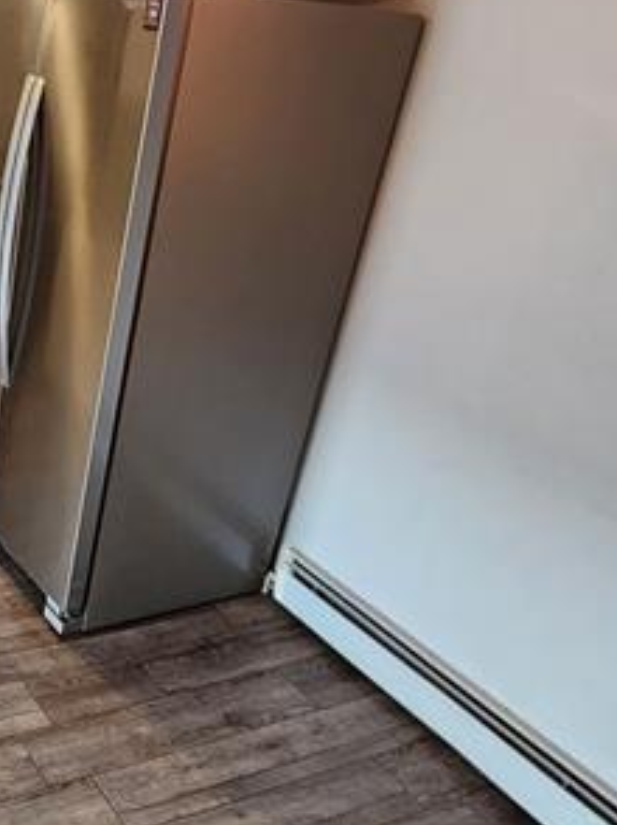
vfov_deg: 54.0
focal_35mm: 34
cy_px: 410
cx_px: -31
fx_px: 809
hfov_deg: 36.5
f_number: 2.2
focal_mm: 2.2
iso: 400
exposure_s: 1/60
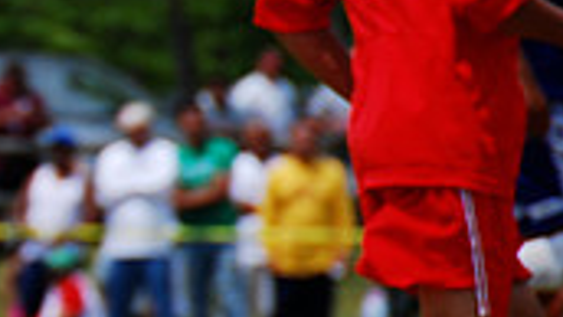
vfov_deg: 1.4
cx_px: -308
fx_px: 13474
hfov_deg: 2.4
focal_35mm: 902
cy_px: 144
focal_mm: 170
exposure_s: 1/500
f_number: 5.6
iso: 100
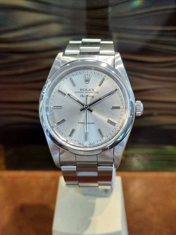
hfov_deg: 53.1
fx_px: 176
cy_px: 118
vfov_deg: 67.3
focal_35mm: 26
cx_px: 88
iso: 160
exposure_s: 1/50
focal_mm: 5.4
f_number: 1.8
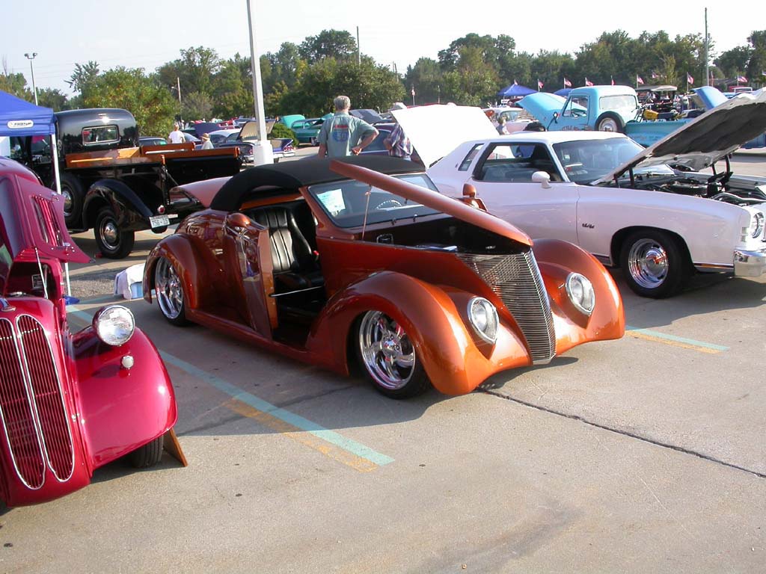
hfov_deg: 49.0
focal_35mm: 38
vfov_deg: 37.7
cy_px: 287
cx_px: 383
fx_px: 841
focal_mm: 7.85
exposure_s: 1/196
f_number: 6
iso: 100
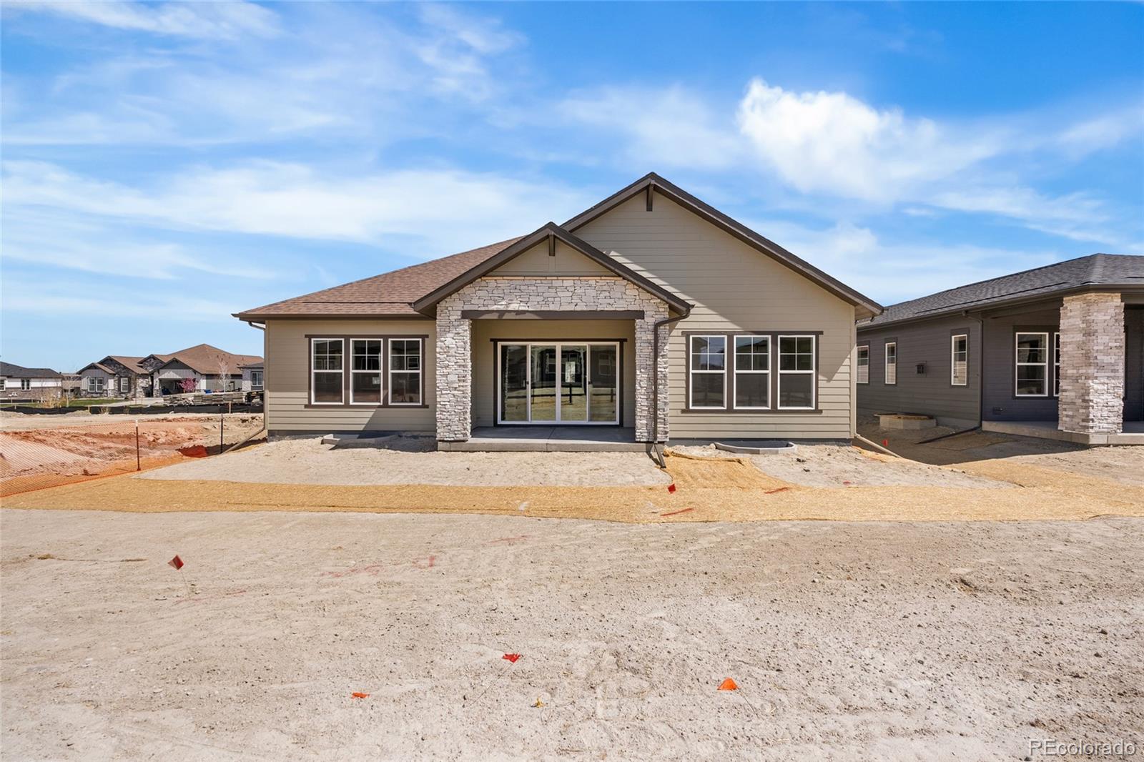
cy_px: 381
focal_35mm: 16
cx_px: 572
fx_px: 508
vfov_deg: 73.7
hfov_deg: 96.7
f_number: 8
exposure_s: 1/800
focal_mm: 16
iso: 200
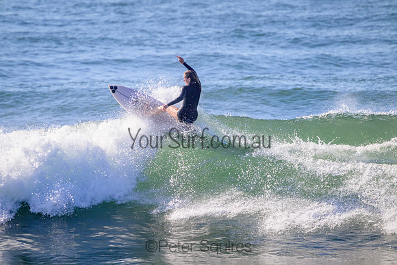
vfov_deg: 1.7
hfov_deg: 2.6
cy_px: 132
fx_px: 8824
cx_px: 198
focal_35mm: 800
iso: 1100
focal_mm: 800
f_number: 11
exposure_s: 1/2000
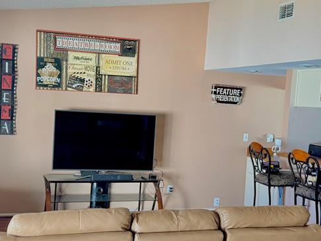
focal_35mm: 51
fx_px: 473
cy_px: 129
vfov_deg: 28.5
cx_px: 159
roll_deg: -3.4
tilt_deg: -3.1
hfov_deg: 37.5
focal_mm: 6.76
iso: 200
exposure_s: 1/121
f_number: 1.78
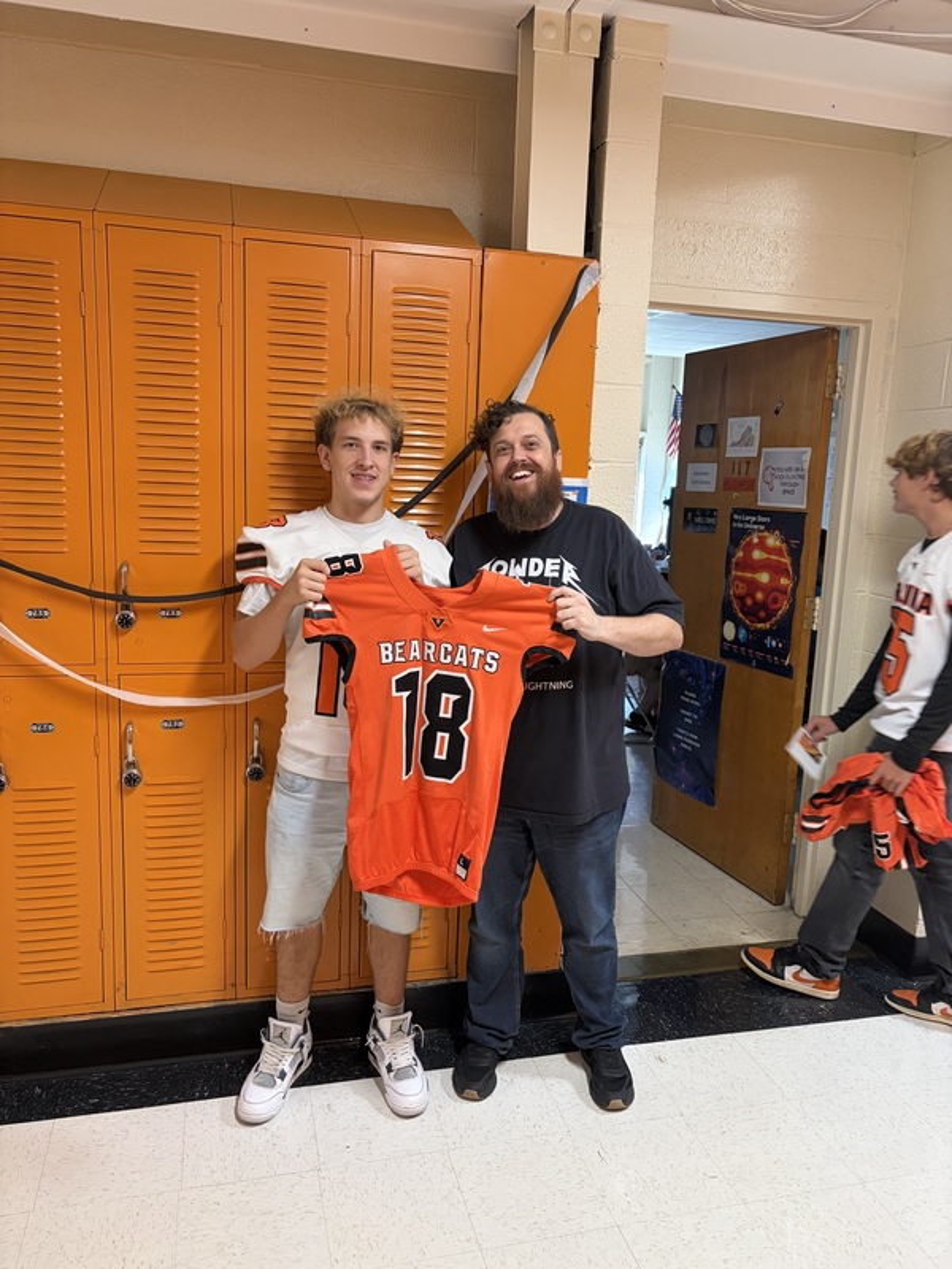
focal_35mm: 26
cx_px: 476
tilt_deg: -9.4
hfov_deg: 53.1
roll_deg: -1.9
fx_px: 953
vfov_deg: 67.3
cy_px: 634
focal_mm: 5.96
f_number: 1.6
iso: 250
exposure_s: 1/60
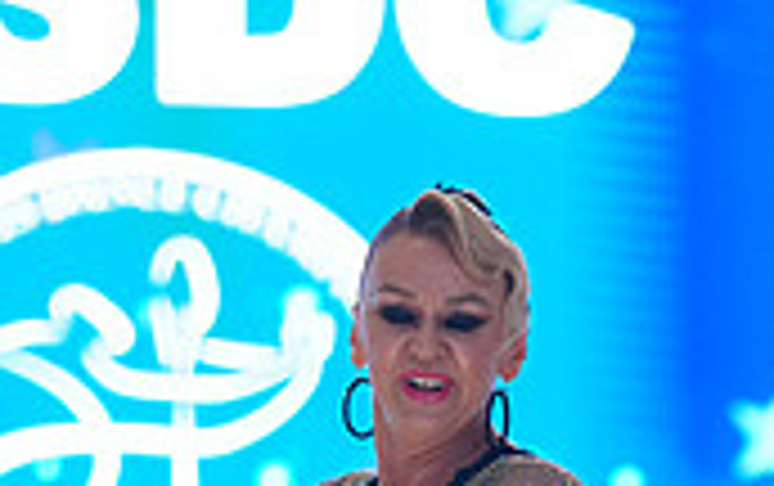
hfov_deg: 5.0
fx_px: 8913
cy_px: 1017
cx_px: 758
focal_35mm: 422
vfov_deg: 3.1
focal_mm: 123
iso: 2000
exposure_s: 1/500
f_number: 2.8
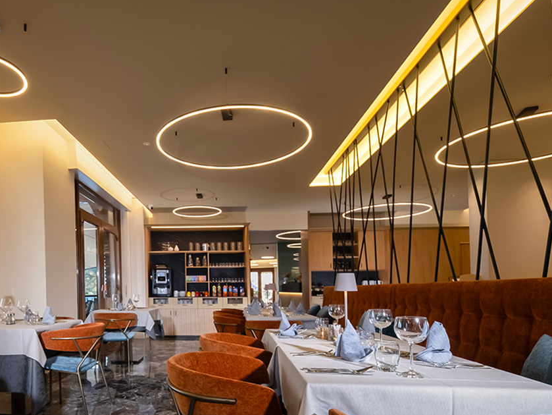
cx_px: 164
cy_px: 297
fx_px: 351
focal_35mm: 22
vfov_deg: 58.8
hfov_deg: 72.9
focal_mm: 8
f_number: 5.6
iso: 200
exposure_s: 1/30
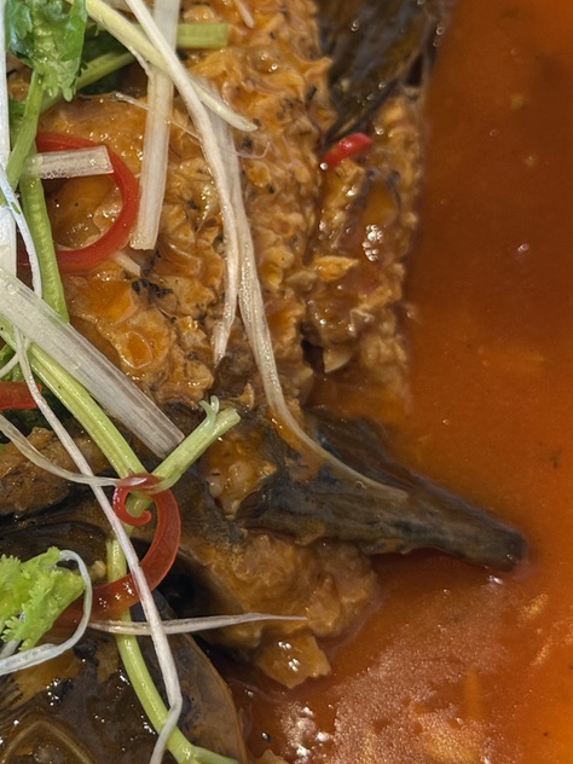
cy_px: 297
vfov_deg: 25.6
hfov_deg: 18.9
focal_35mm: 76
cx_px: 6
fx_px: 1677
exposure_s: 1/121
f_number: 1.78
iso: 125
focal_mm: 6.76
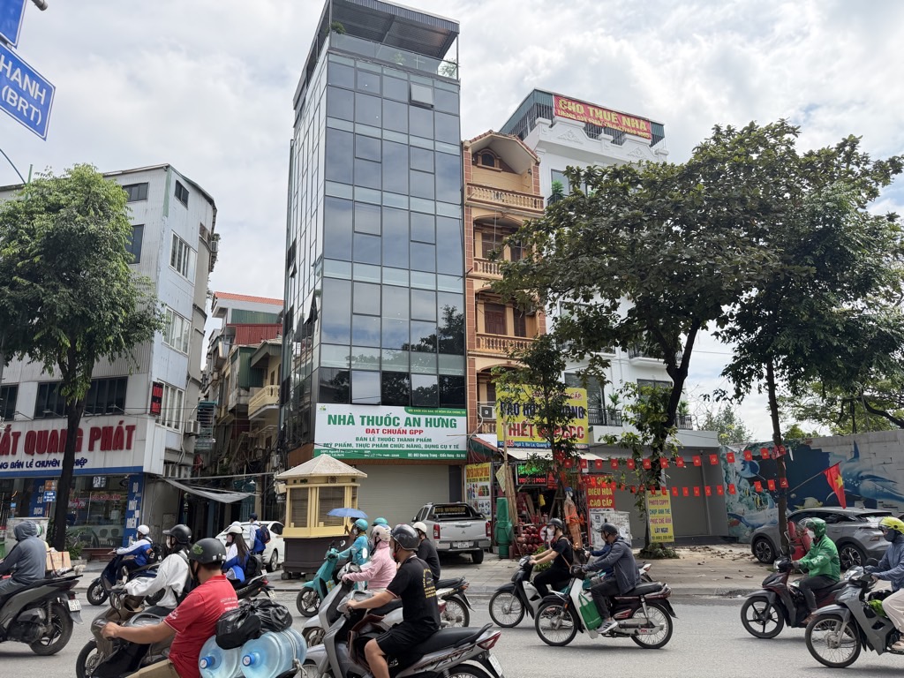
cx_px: 452
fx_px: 627
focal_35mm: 24
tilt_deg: +15.2
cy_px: 339
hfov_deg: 71.6
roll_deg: +1.6
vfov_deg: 56.8
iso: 100
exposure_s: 1/3021
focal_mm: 6.76
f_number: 1.78
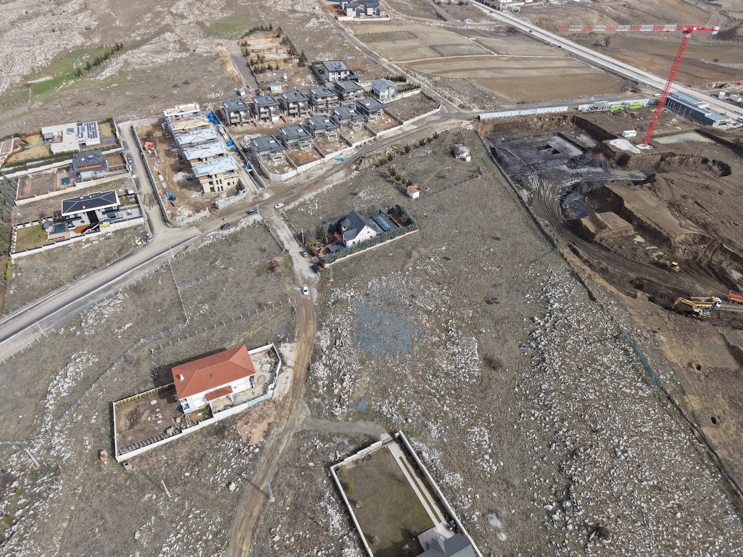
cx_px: 372
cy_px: 278
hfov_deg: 71.6
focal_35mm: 24
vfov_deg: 56.8
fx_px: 515
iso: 160
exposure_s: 1/3000
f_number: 1.8
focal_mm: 8.67
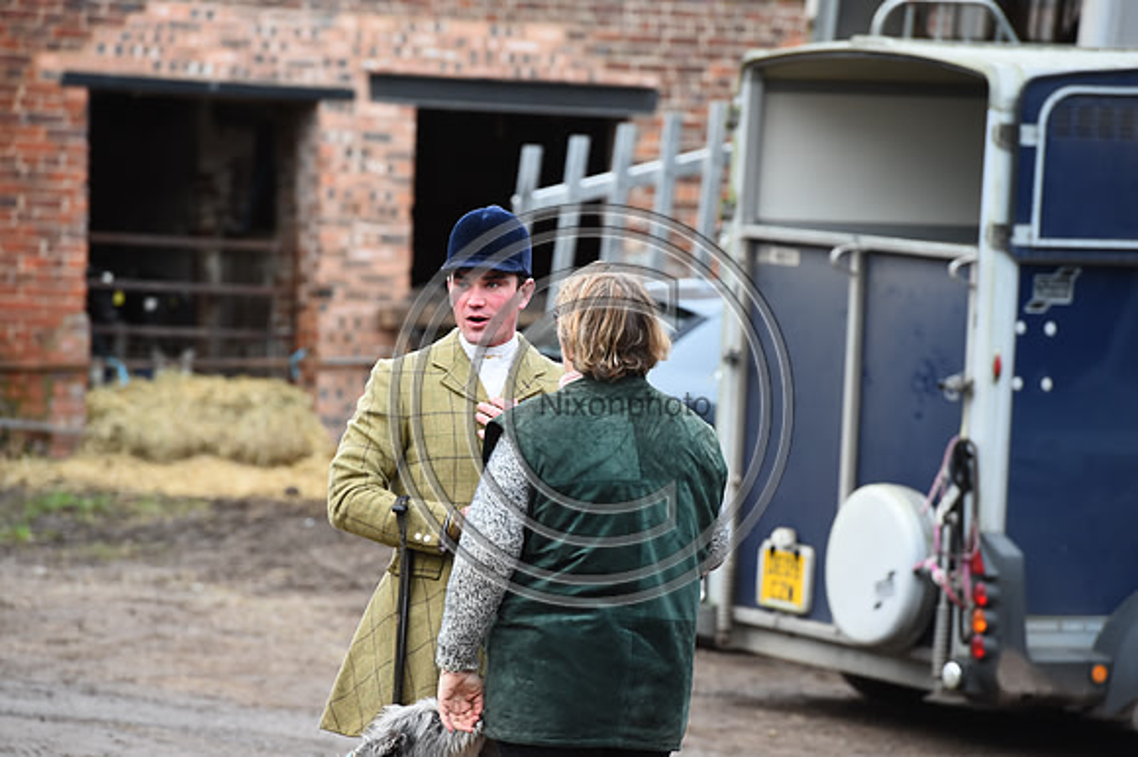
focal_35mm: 200
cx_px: 569
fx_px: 6318
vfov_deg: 6.9
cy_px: 378
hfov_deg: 10.3
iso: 1600
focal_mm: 200
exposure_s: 1/500
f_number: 5.6
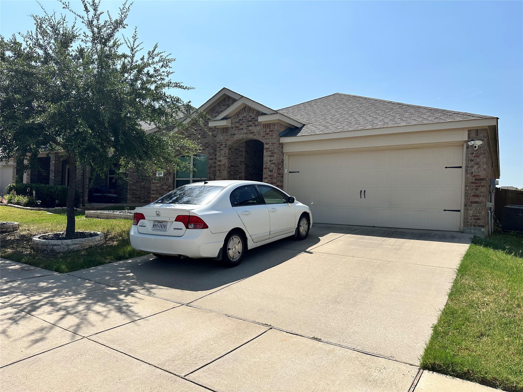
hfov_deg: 71.6
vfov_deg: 56.8
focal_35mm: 24
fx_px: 363
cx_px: 262
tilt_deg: +1.6
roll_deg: -1.5
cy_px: 196
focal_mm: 6.86
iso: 80
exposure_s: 1/7042
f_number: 1.78
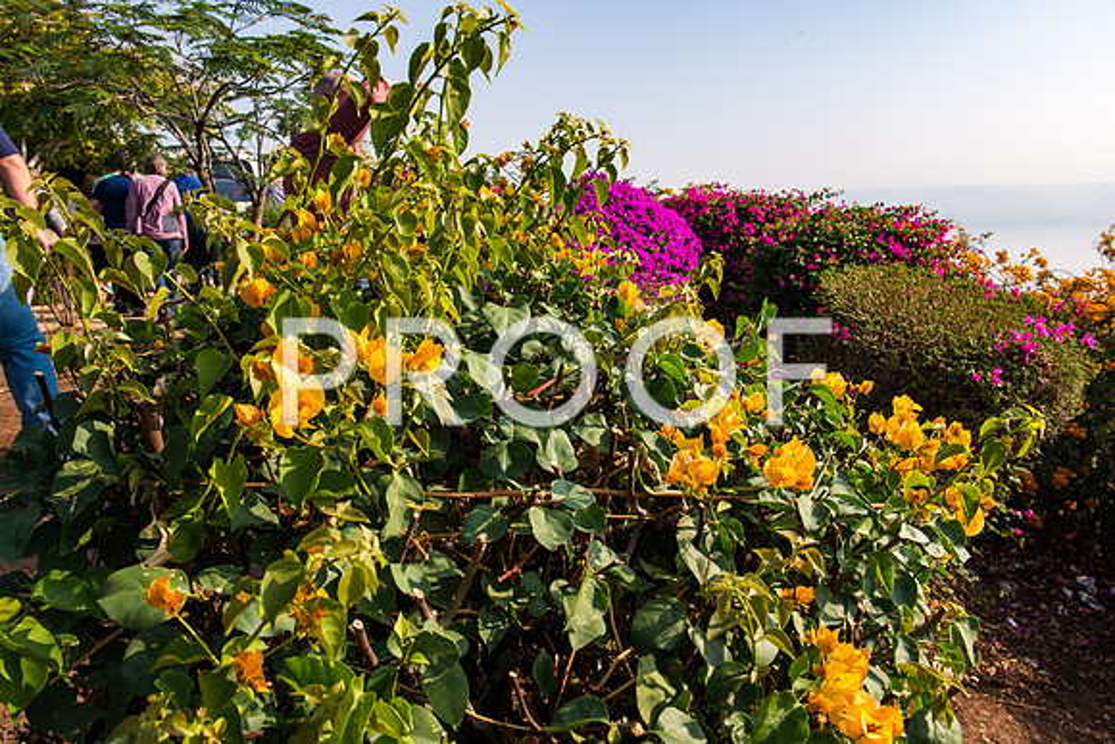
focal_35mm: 24
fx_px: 743
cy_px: 372
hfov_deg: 73.7
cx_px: 558
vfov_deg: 53.2
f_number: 7.1
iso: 100
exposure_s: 1/125
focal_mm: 24
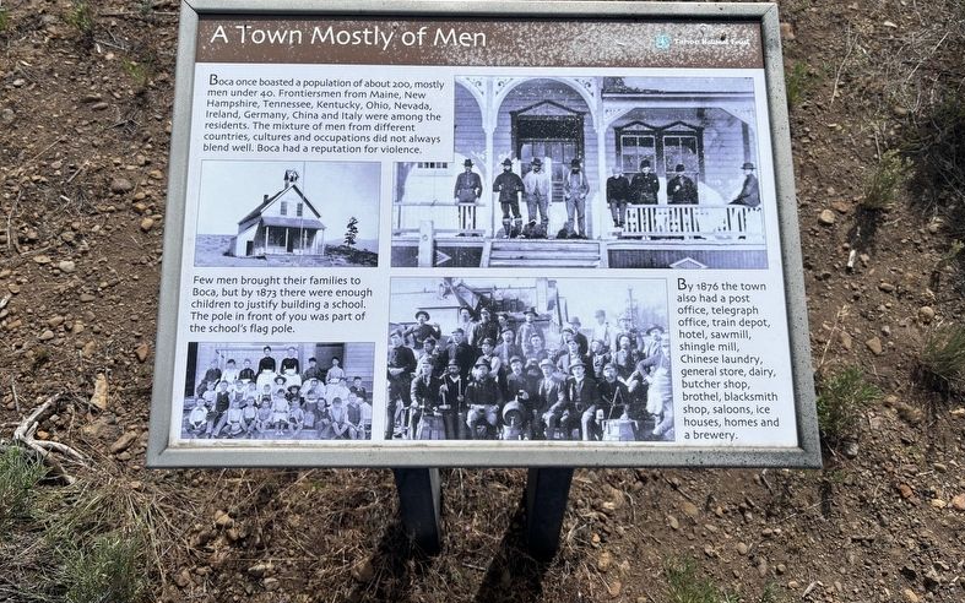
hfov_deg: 66.5
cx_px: 489
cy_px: 249
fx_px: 736
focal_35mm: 28
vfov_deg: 44.4
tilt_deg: -48.9
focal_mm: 5.96
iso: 50
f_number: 1.6
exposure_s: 1/5618
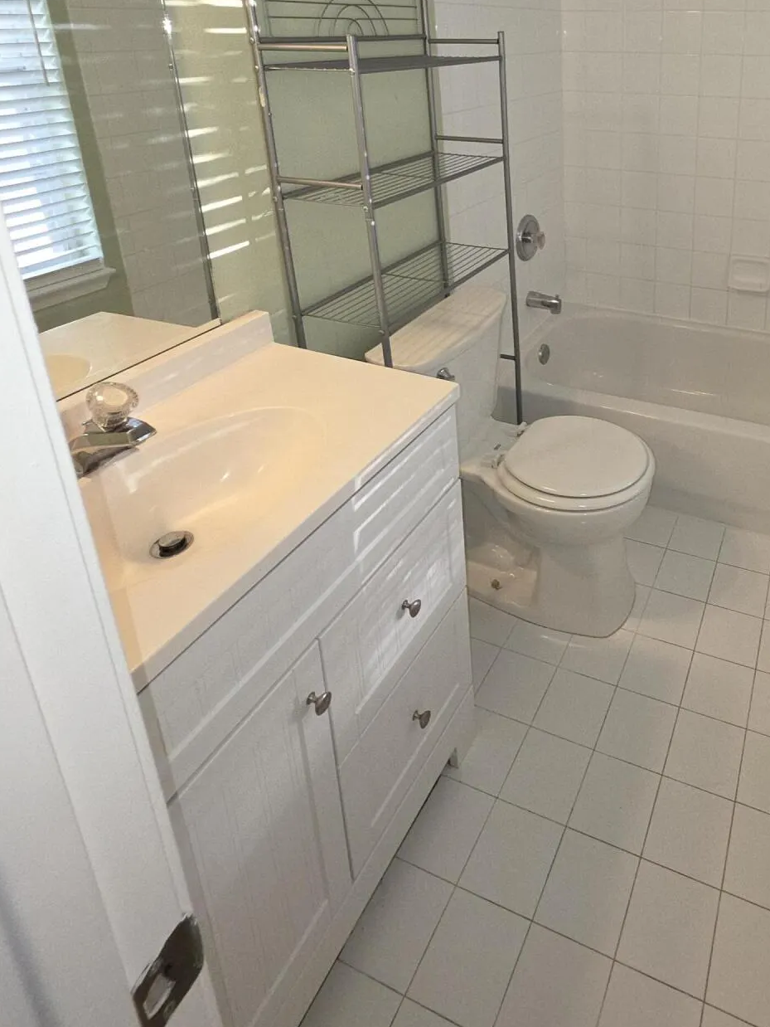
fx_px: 623
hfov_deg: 58.8
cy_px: 230
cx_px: 612
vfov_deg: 72.2
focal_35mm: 21
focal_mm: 2.2
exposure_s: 1/60
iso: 100
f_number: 1.9
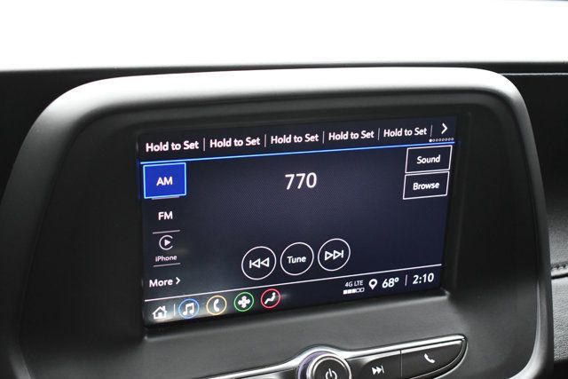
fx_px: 757
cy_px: 190
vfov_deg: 28.1
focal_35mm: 48
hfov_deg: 41.1
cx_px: 284
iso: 1800
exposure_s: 1/125
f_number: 4.5
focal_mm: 32
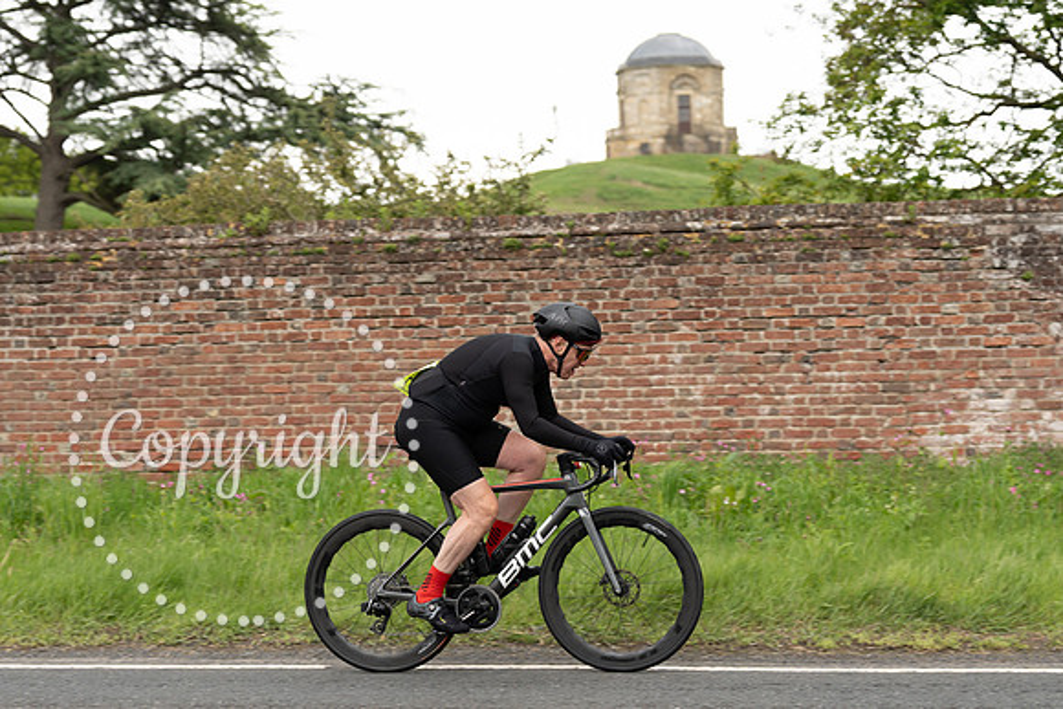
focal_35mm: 86
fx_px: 2535
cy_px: 351
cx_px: 536
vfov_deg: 15.9
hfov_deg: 23.7
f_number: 3.5
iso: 400
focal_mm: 70
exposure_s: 1/1000
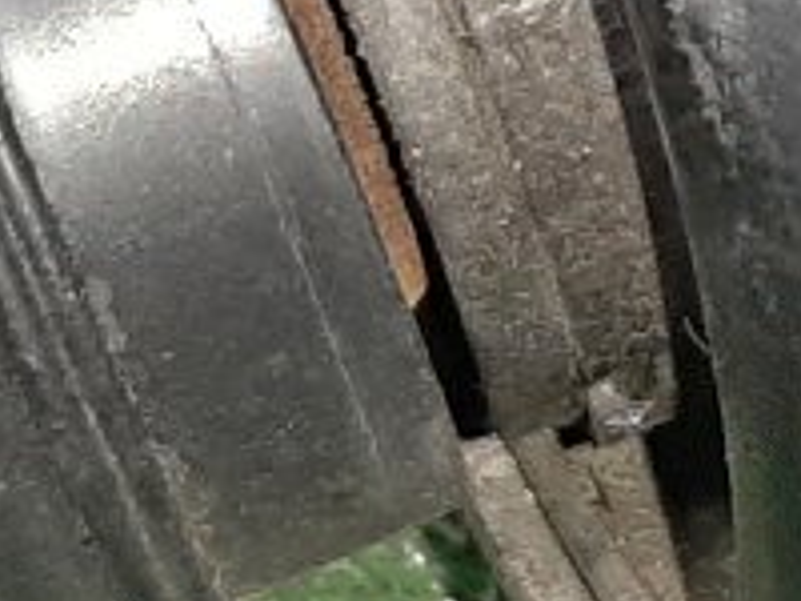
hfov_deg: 10.4
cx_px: 945
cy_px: -132
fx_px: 4327
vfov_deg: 7.9
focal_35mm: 187
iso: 201
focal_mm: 3.93
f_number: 1.7
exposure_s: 1/33
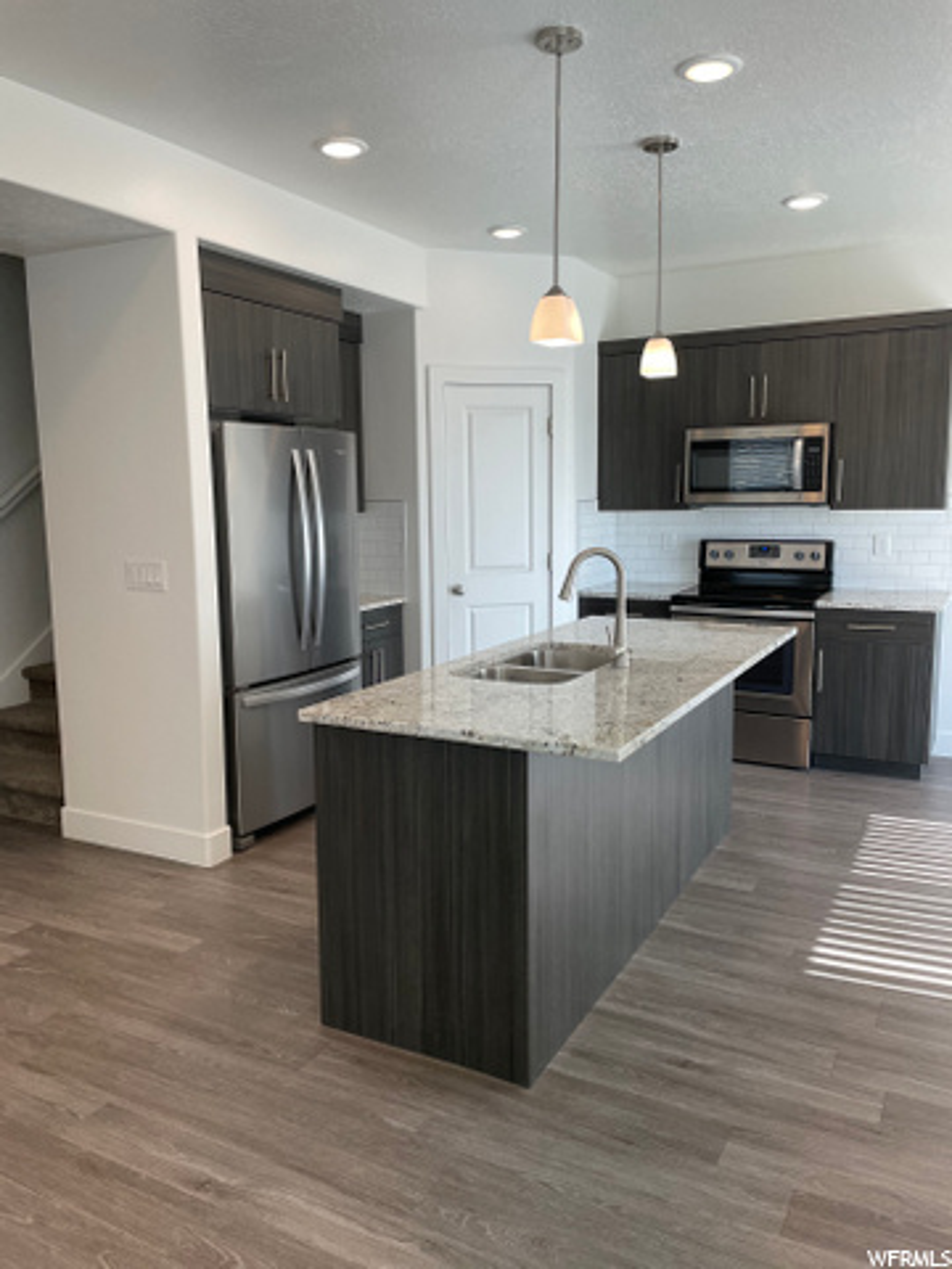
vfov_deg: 67.3
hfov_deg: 53.1
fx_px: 953
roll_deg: -0.1
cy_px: 634
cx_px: 476
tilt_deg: -7.2
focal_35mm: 26
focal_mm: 4.2
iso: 50
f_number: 1.6
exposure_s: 1/120
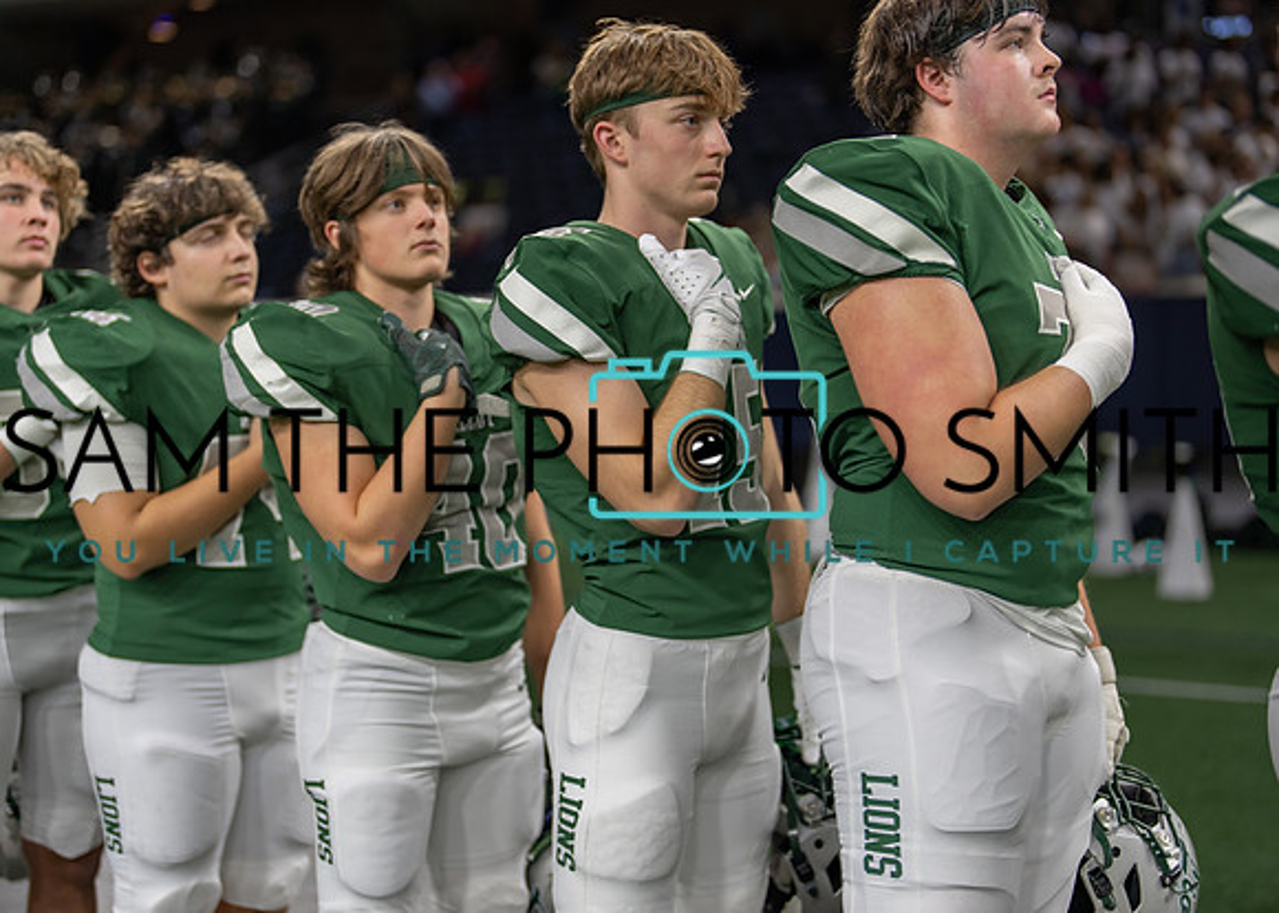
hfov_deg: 37.2
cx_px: 640
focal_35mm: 52
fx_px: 1903
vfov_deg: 27.0
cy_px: 456
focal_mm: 50
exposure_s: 1/500
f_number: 1.2
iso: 160
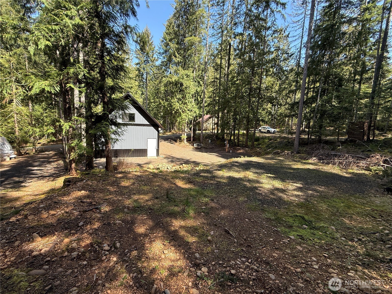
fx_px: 159
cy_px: 147
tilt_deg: -6.8
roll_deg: -2.2
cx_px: 196
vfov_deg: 85.7
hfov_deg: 102.1
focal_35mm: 14
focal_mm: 2.22
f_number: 2.2
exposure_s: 1/256
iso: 50
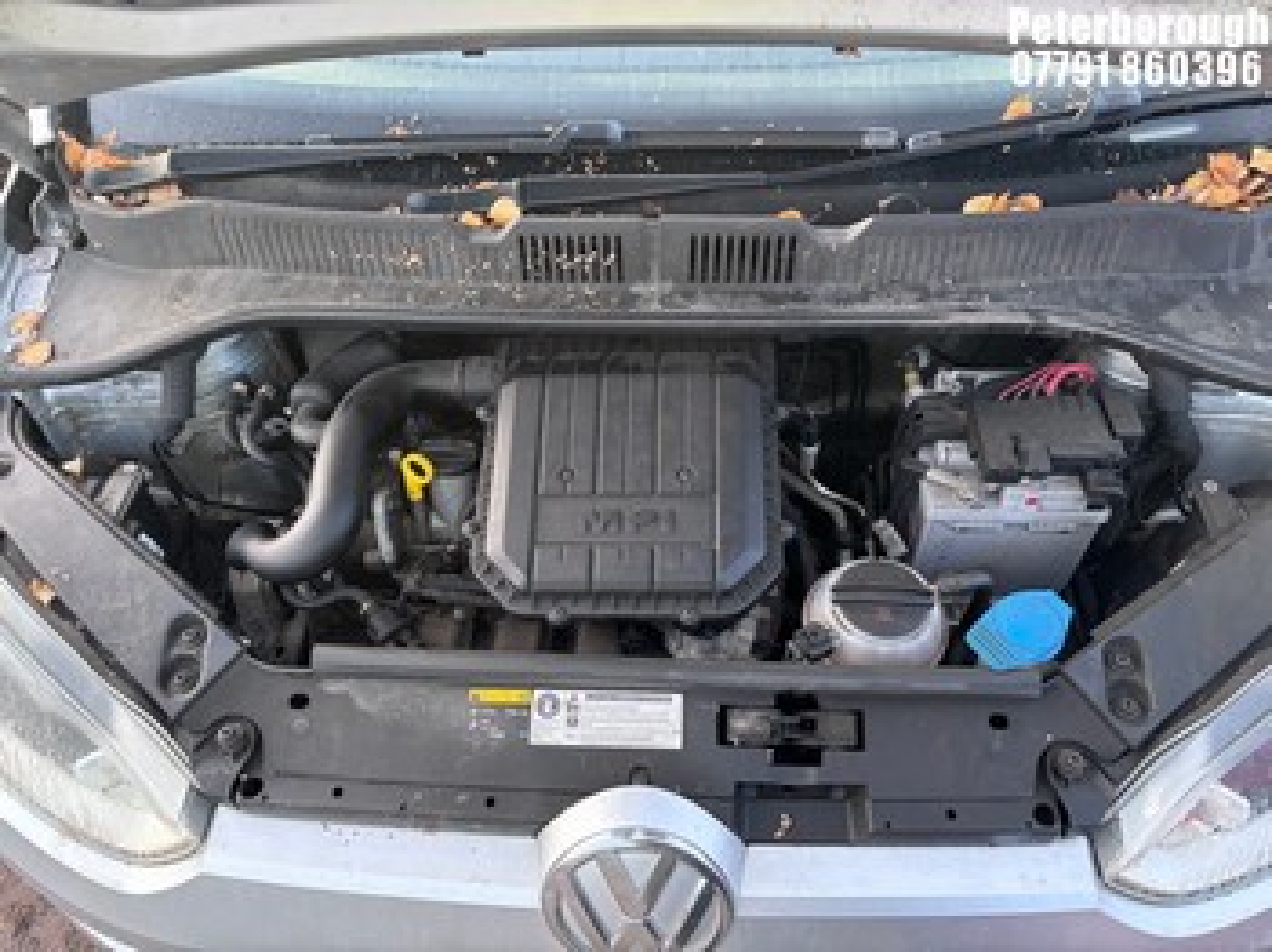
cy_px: 476
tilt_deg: -50.0
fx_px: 955
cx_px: 636
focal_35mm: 26
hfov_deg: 67.3
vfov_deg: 53.0
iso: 80
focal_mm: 5.96
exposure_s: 1/121
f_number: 1.6
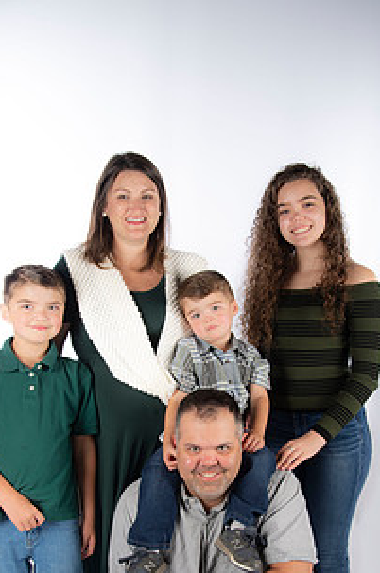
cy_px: 410
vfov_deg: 37.5
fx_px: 826
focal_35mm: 52
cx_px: 198
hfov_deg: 25.9
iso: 100
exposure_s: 1/200
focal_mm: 35
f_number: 5.6
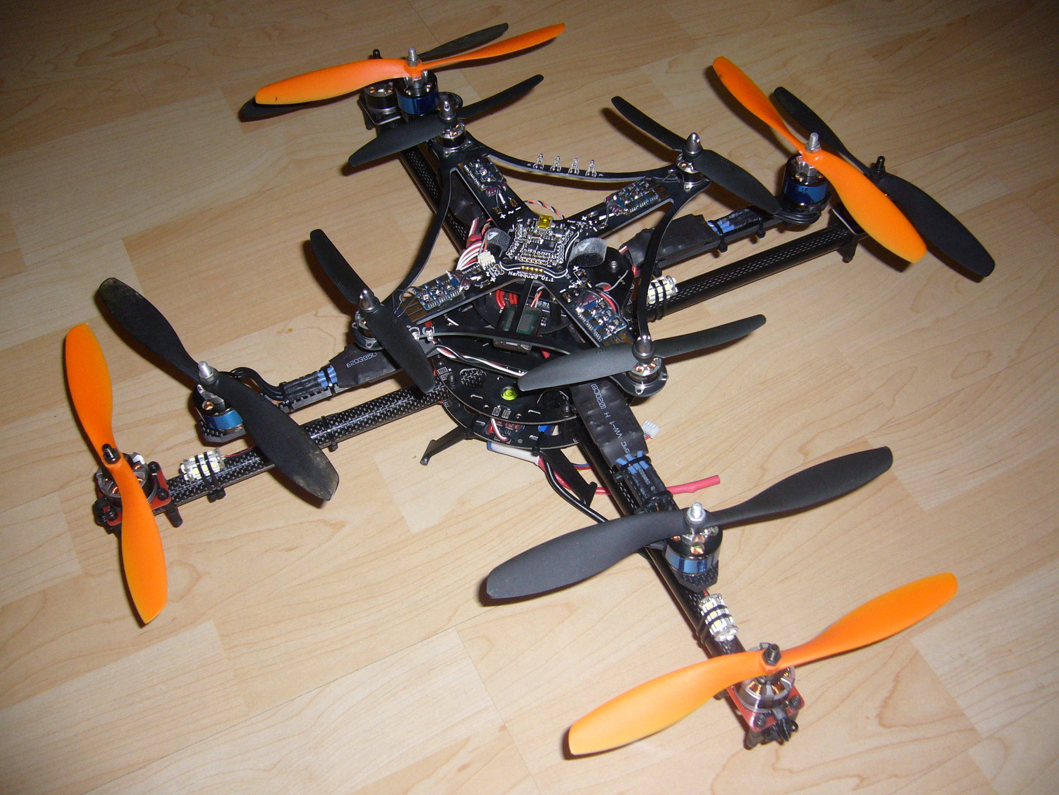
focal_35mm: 35
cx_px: 530
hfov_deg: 52.6
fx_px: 1071
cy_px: 398
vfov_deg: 40.7
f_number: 2.8
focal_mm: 5.8
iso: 100
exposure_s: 1/60
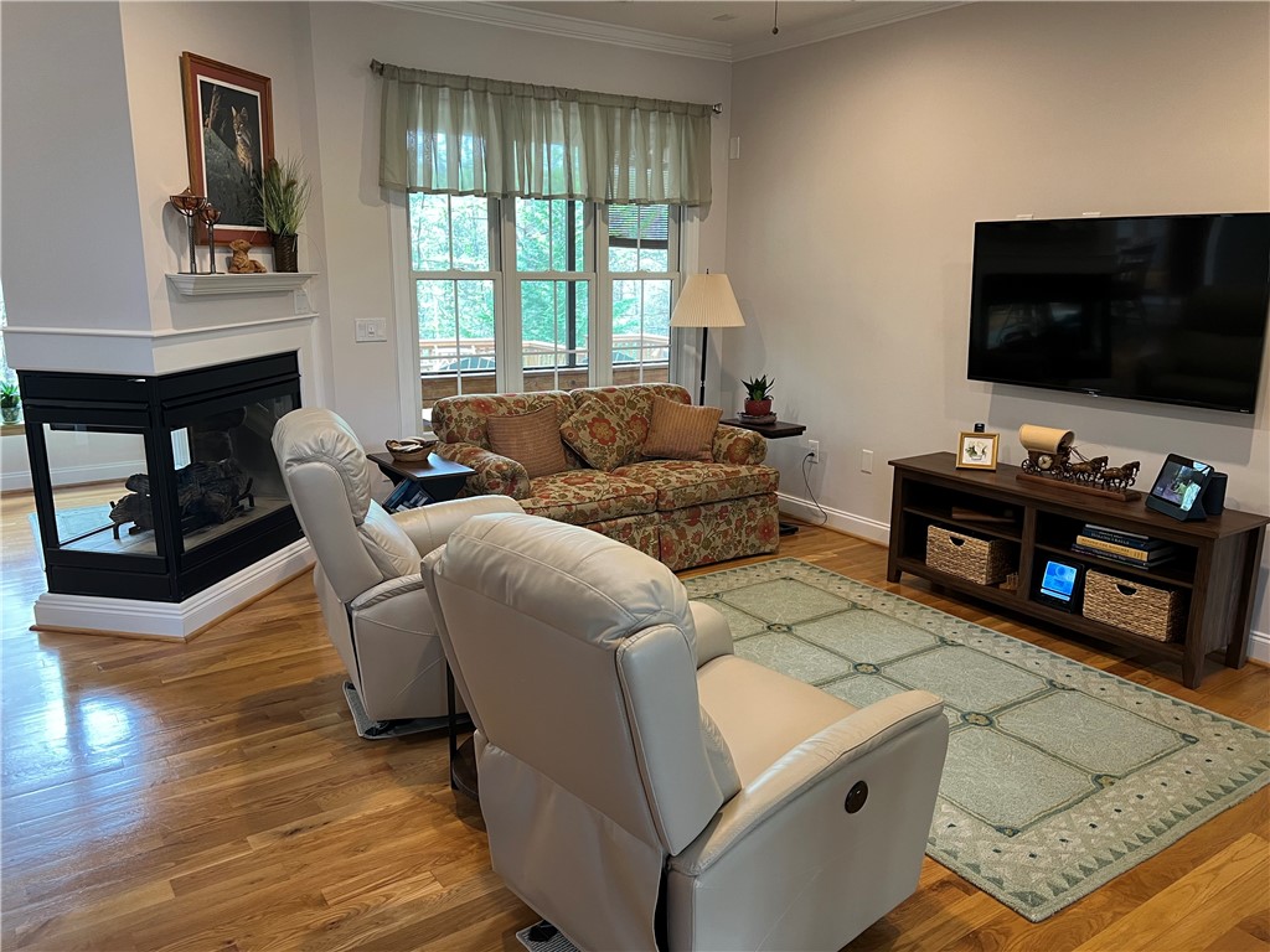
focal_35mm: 26
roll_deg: -0.5
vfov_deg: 53.1
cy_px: 476
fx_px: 954
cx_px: 635
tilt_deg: -13.8
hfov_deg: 67.3
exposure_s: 1/60
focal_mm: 5.7
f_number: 1.5
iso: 160
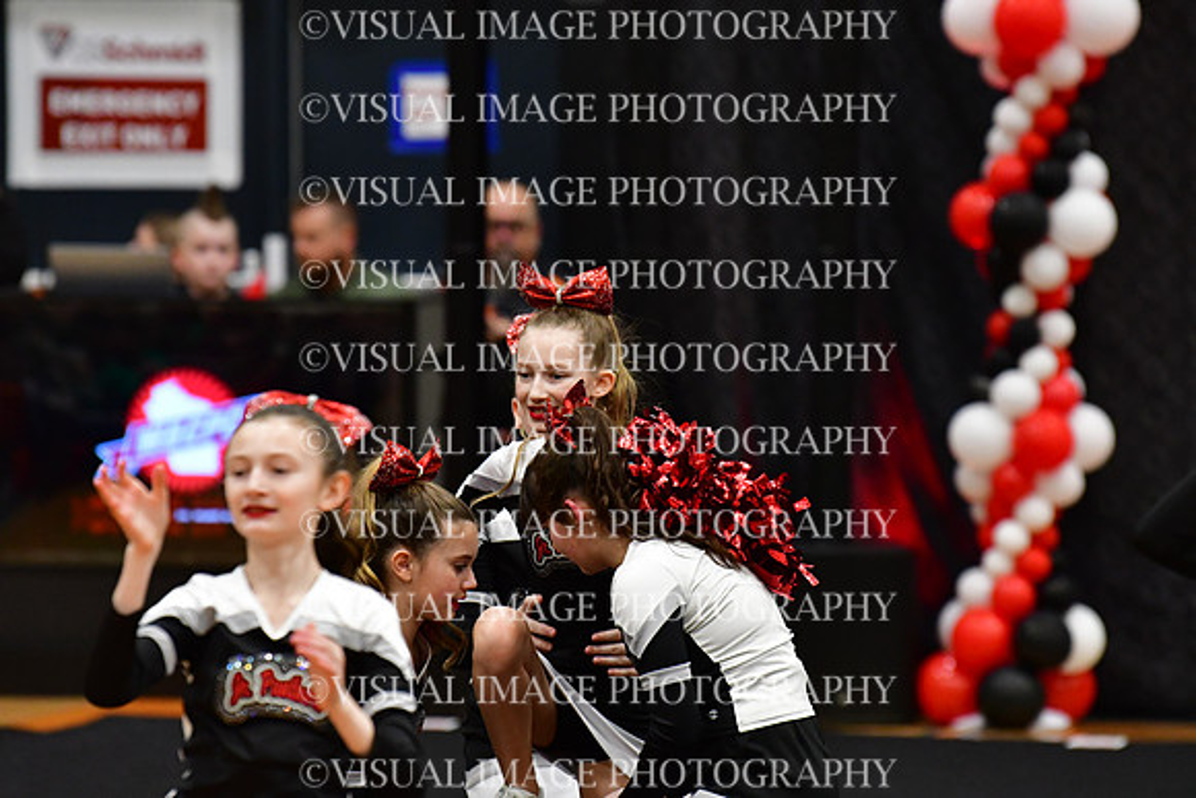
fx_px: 9969
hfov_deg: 6.9
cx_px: 598
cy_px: 399
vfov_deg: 4.6
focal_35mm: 300
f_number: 3.5
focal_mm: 200
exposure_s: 1/500
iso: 4000
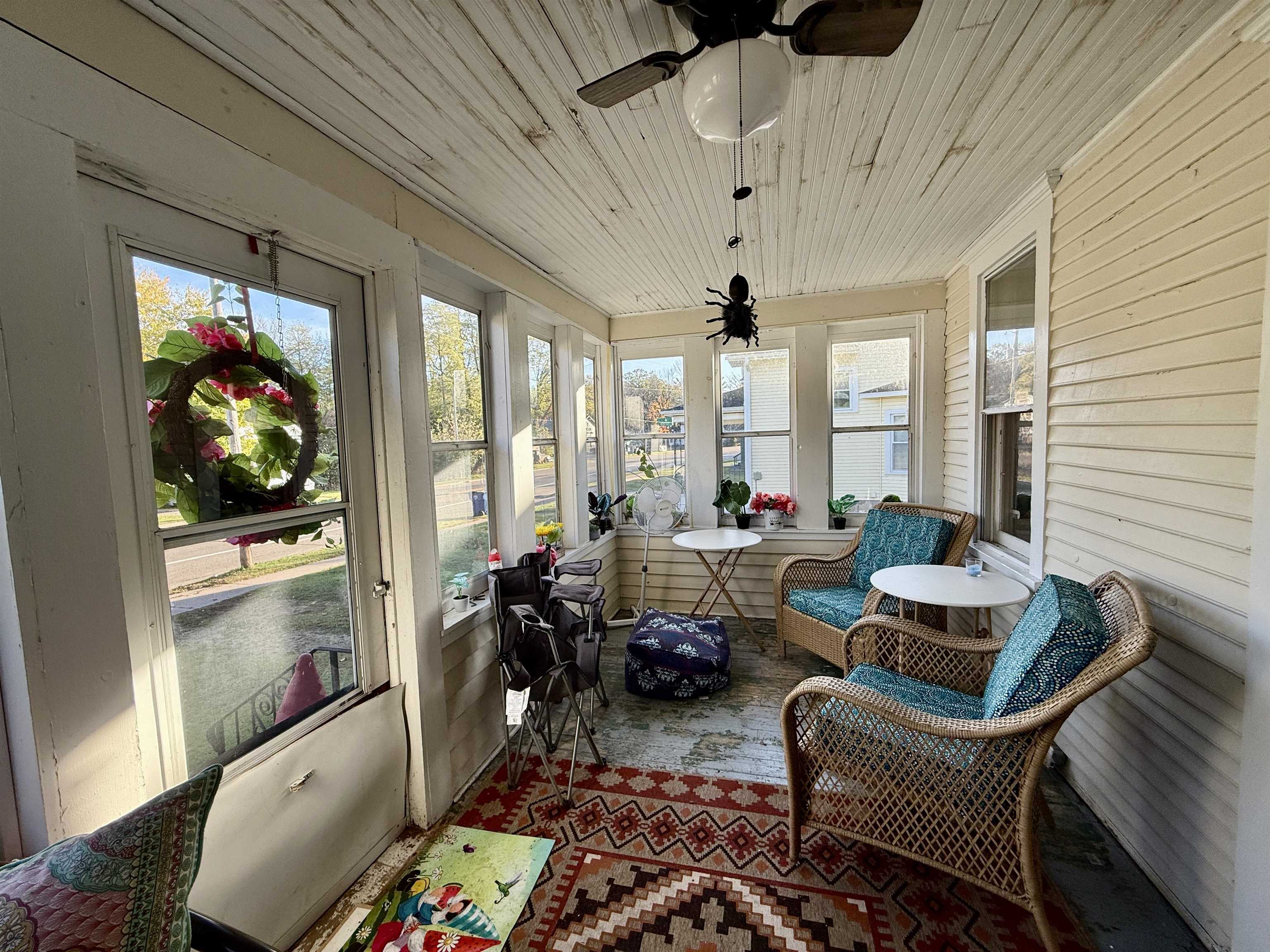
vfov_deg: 85.7
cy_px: 476
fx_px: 514
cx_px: 635
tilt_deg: -3.3
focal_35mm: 14
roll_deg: +2.2
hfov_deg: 102.1
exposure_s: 1/237
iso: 64
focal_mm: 2.22
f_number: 2.2
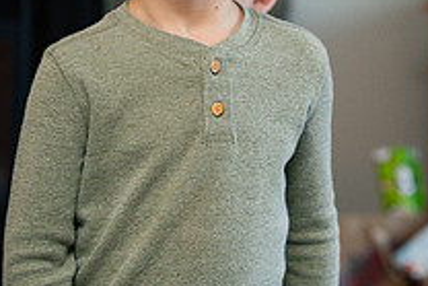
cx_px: 377
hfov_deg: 10.5
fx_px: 2320
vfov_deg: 7.1
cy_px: 94
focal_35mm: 195
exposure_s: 1/250
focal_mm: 70
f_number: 2.8
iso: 1250
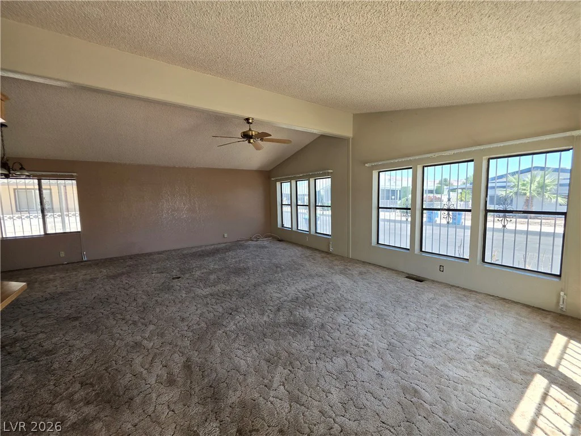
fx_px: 218
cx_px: 290
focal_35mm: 13
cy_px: 218
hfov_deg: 106.2
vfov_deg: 89.9
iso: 40
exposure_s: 1/120
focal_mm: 2.2
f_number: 1.9
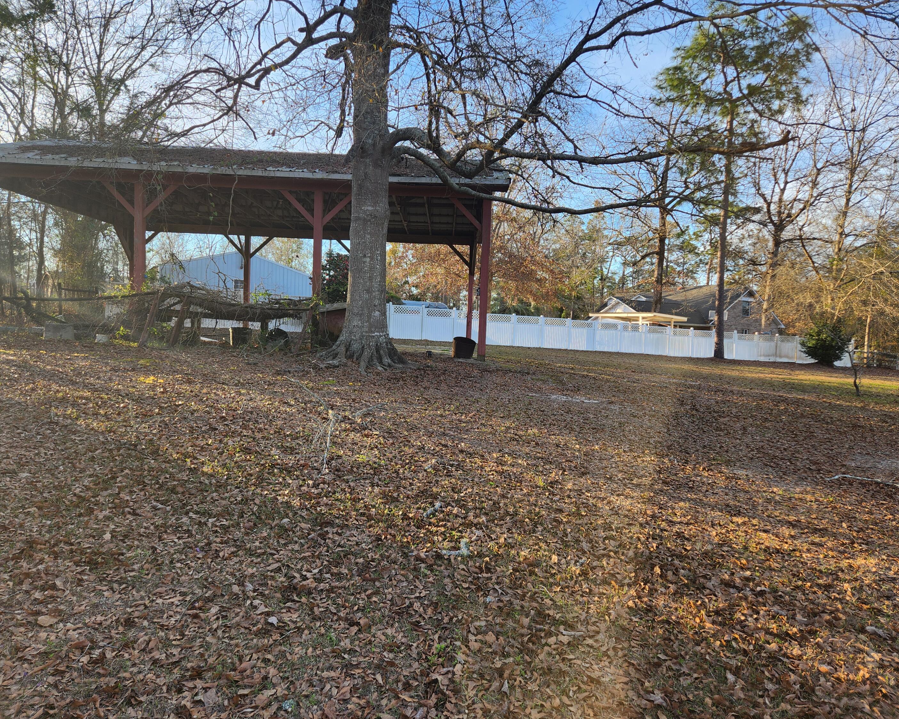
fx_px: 639
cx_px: 434
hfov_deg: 70.3
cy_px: 360
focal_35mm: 24
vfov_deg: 58.8
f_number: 1.8
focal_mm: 5.4
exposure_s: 1/286
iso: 20
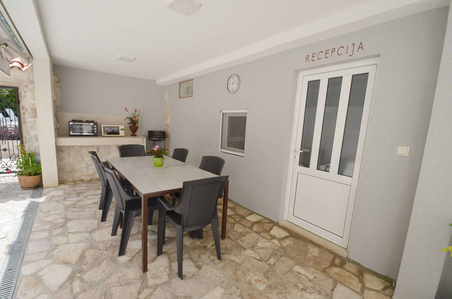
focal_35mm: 15
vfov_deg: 77.1
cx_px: 226
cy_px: 150
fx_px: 188
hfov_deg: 100.5
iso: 200
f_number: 7.1
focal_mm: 10
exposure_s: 1/200
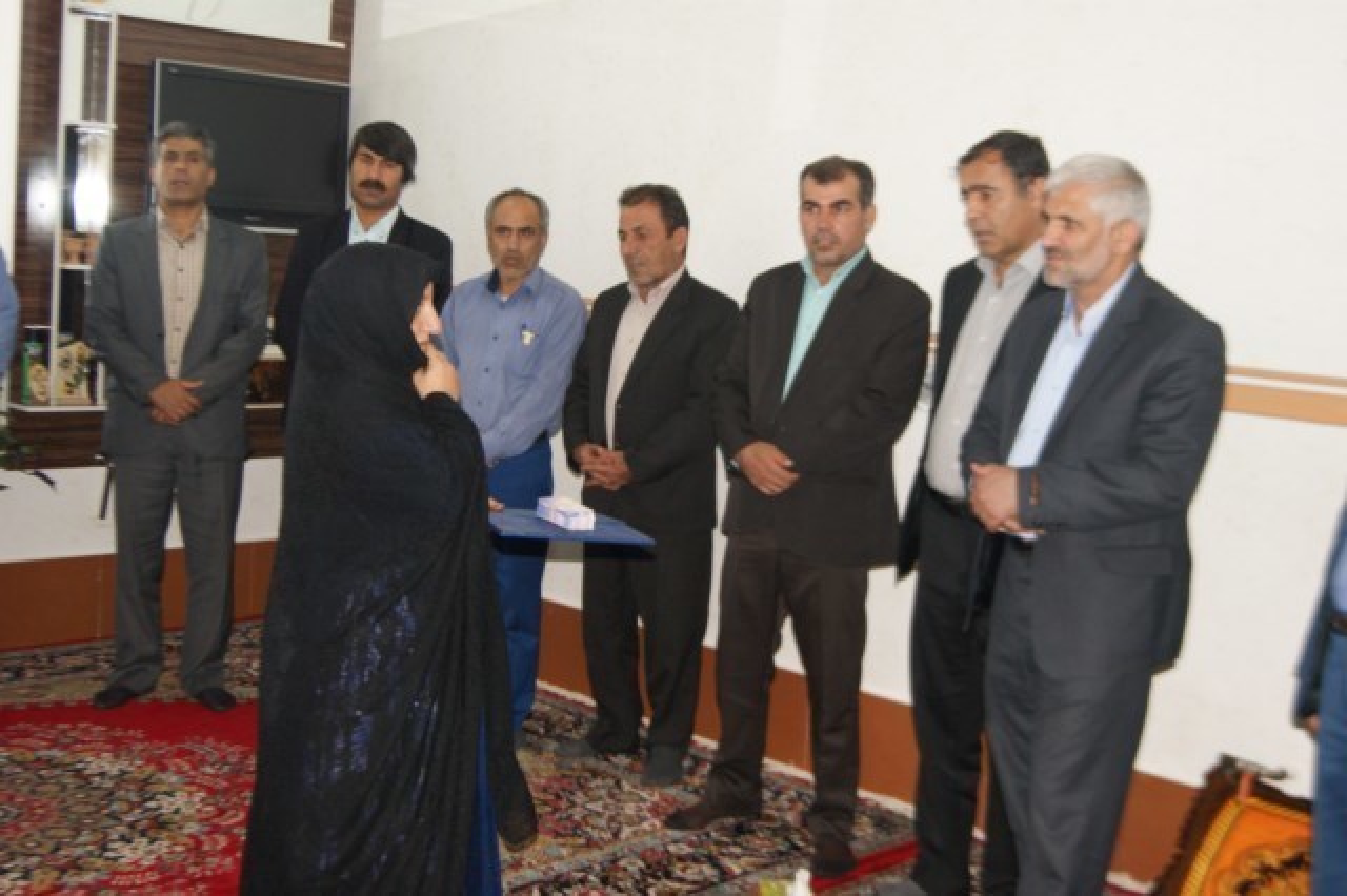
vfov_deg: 31.9
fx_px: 1571
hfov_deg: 46.4
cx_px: 674
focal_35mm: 42
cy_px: 448
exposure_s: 1/60
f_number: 4.5
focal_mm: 28
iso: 400
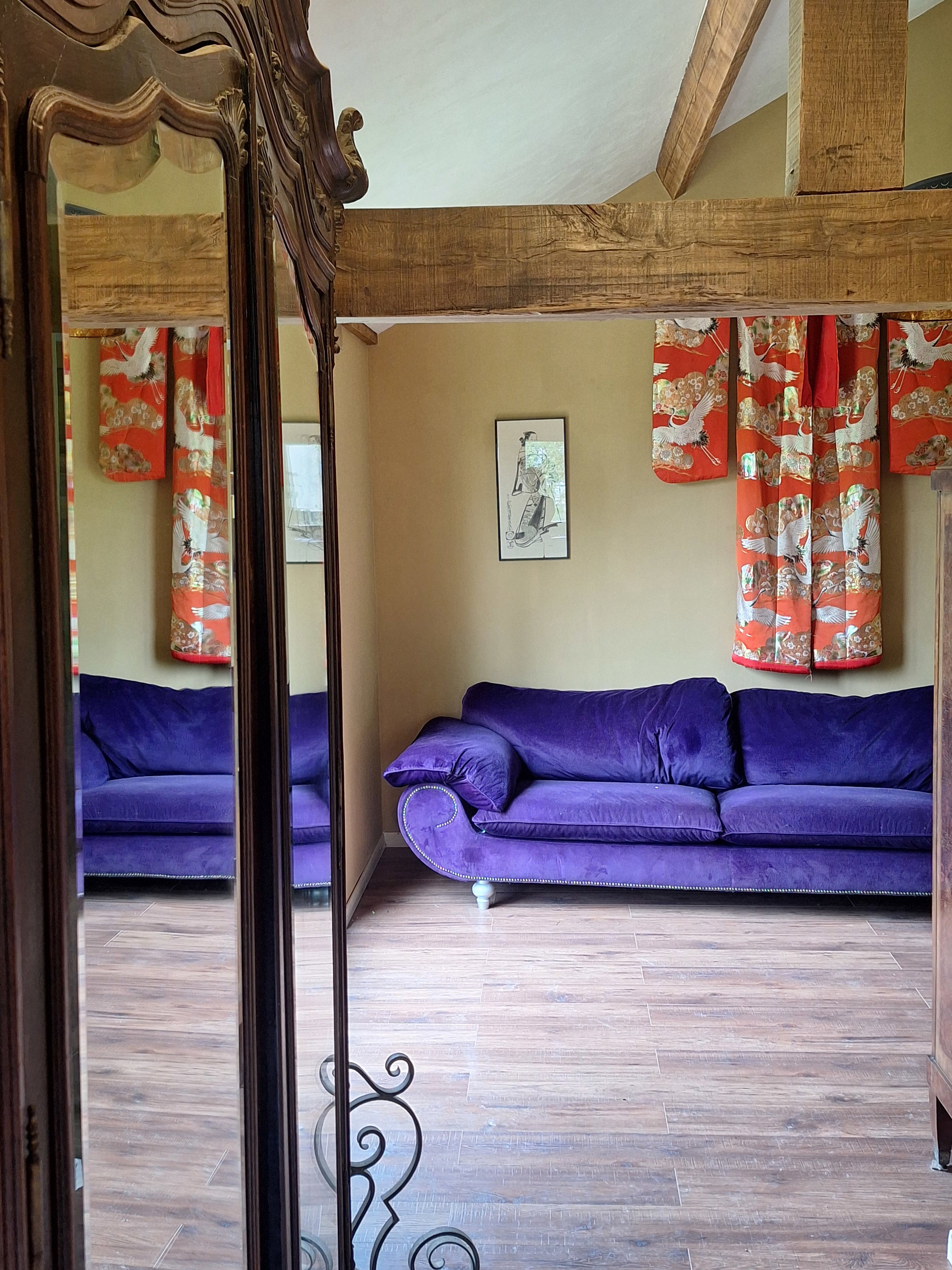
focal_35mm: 33
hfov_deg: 42.9
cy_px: 597
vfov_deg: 55.3
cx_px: 474
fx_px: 1210
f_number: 1.8
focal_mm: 5.54
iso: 160
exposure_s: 1/50
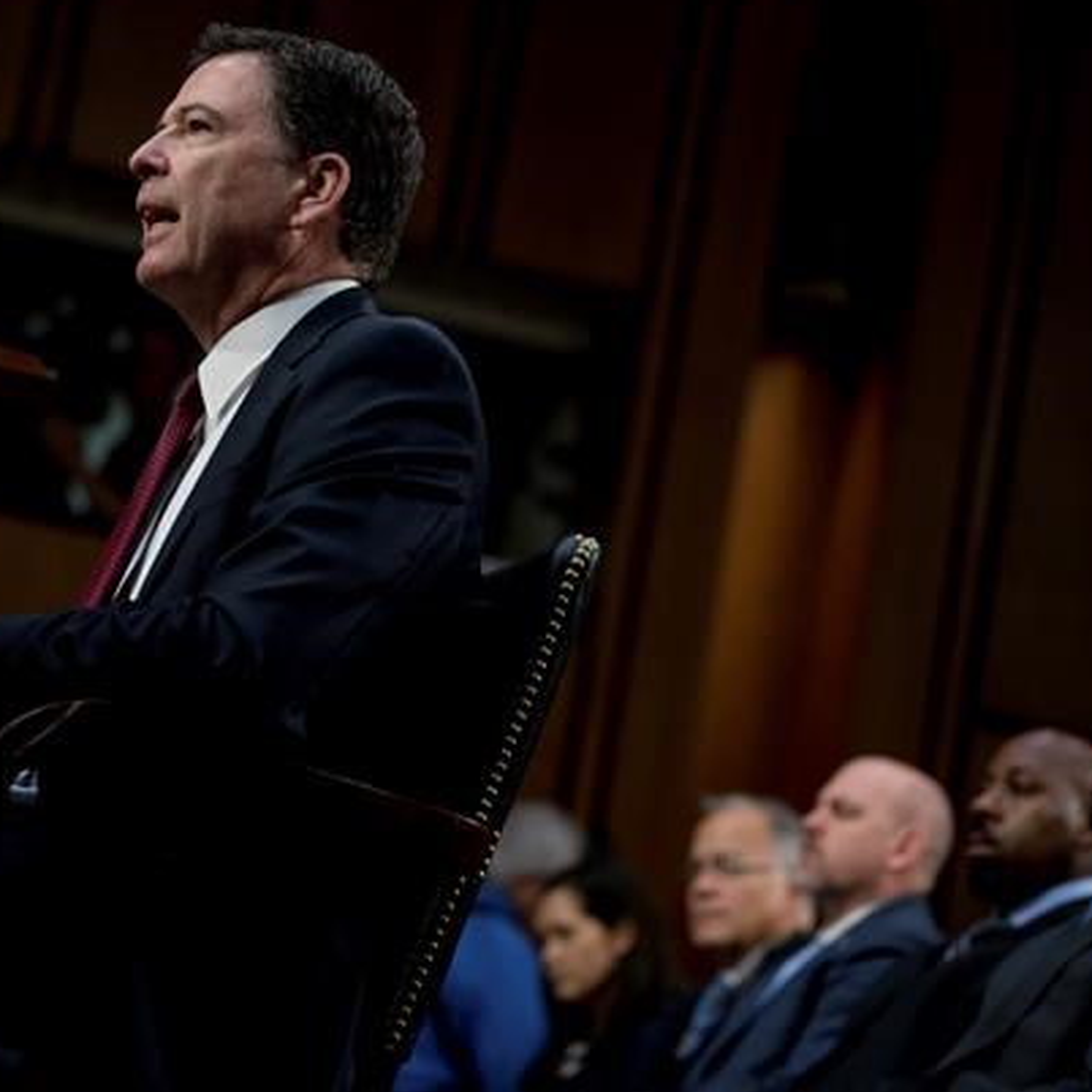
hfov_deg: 13.5
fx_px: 4604
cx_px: 581
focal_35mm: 129
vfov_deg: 13.5
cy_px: 507
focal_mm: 94
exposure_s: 1/640
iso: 1600
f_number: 2.8
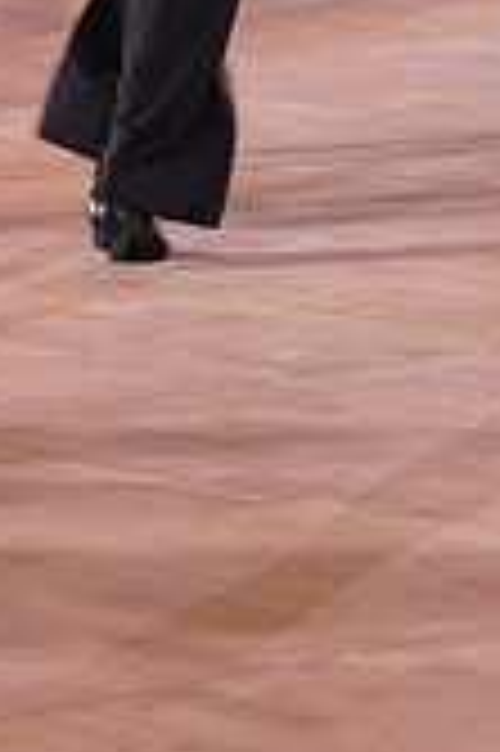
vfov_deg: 5.6
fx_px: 7619
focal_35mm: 365
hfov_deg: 3.8
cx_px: 412
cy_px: -464
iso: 1600
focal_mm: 105
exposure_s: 1/160
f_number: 4.5
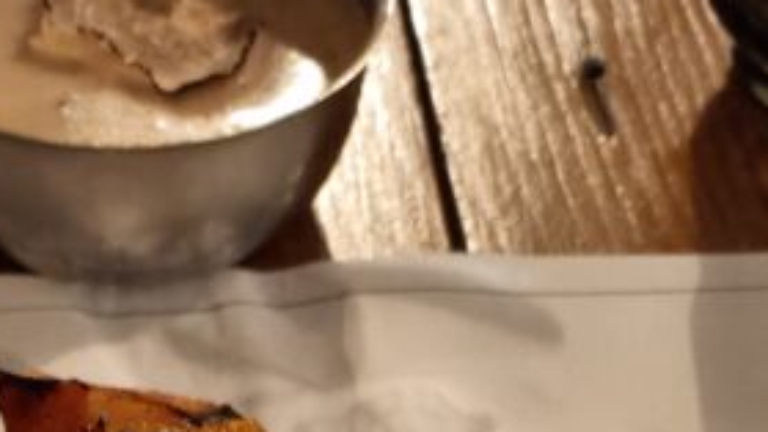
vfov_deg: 10.1
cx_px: -77
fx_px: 2200
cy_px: 969
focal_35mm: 108
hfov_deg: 19.0
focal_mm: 5.9
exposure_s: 1/17
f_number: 2
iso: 800
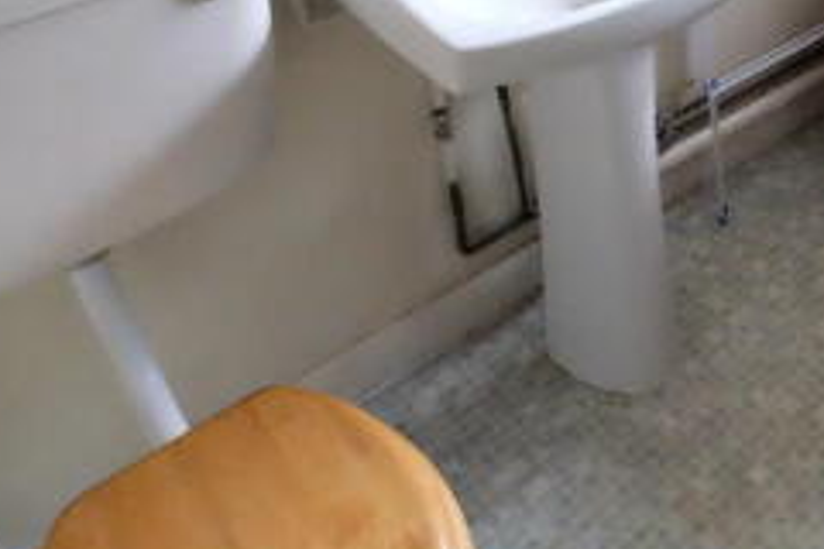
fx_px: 938
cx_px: 795
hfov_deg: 42.0
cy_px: -50
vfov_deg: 29.5
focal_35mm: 41
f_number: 4
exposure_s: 1/80
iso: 12800
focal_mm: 10
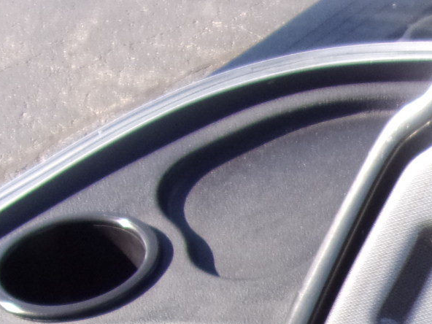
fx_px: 1036
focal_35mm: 83
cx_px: 552
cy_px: 485
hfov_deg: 21.4
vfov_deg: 16.3
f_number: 3.3
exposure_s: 1/210
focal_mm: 4.3
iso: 80
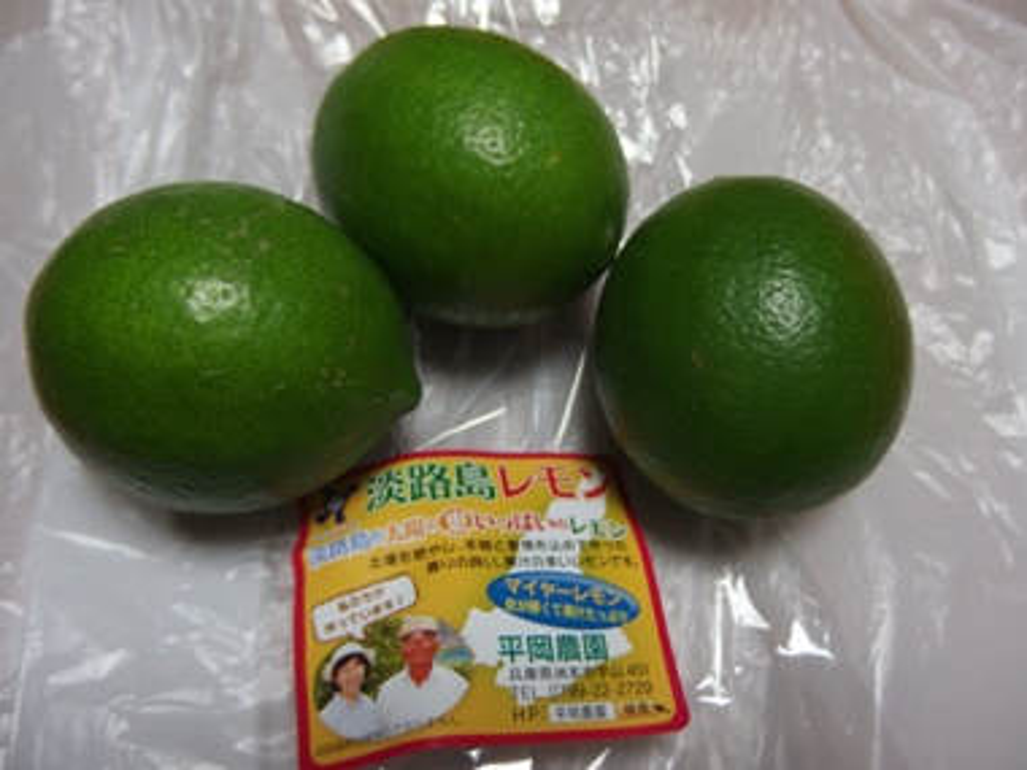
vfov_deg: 53.1
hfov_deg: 67.3
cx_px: 514
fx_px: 771
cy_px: 385
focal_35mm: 26
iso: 125
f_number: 2
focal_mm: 4.7
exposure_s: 1/50
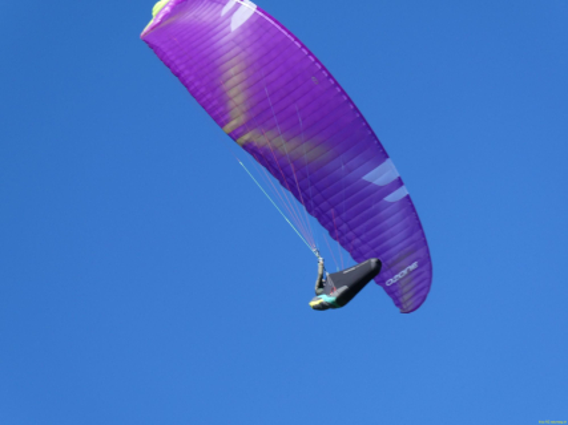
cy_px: 212
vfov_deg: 11.0
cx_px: 284
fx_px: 2215
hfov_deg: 14.6
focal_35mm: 135
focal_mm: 24.2
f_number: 5.3
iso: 80
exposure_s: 1/250
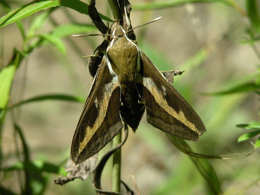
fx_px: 1998
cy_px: 98
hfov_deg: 7.4
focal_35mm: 266
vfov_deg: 5.6
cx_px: 130
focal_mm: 67.7
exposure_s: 1/678
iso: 200
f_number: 5.3
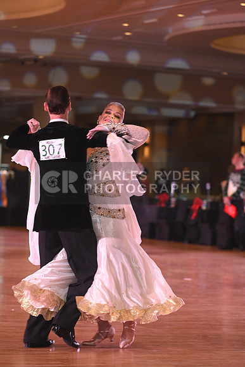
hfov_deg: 10.2
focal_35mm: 135
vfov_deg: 15.2
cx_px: 122
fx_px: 1377
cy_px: 184
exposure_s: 1/200
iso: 2000
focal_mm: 135
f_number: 4.5
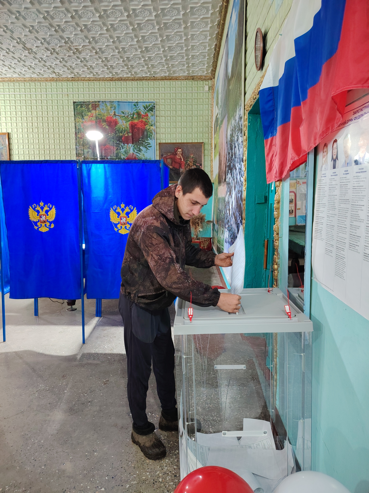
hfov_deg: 56.8
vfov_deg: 71.6
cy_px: 246
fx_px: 341
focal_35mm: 24
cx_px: 184
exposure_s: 1/25
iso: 1103
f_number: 1.75
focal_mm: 5.25
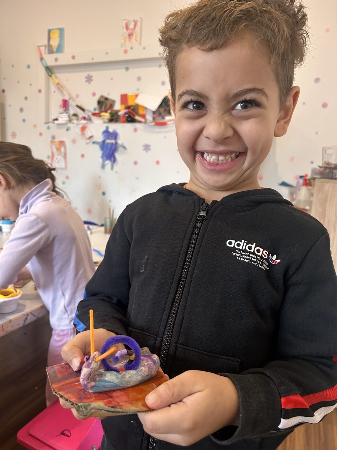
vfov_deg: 67.3
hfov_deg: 53.1
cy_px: 225
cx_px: 168
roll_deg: -3.1
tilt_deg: -8.7
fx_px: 337
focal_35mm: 26
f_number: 1.5
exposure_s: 1/50
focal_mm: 5.7
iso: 160
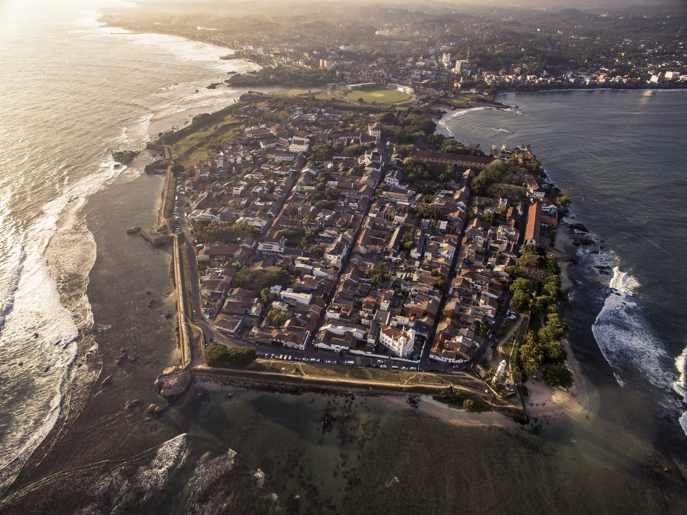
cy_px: 258
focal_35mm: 20
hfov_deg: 81.8
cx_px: 344
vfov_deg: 65.9
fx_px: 397
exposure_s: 1/200
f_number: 2.8
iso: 100
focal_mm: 3.61
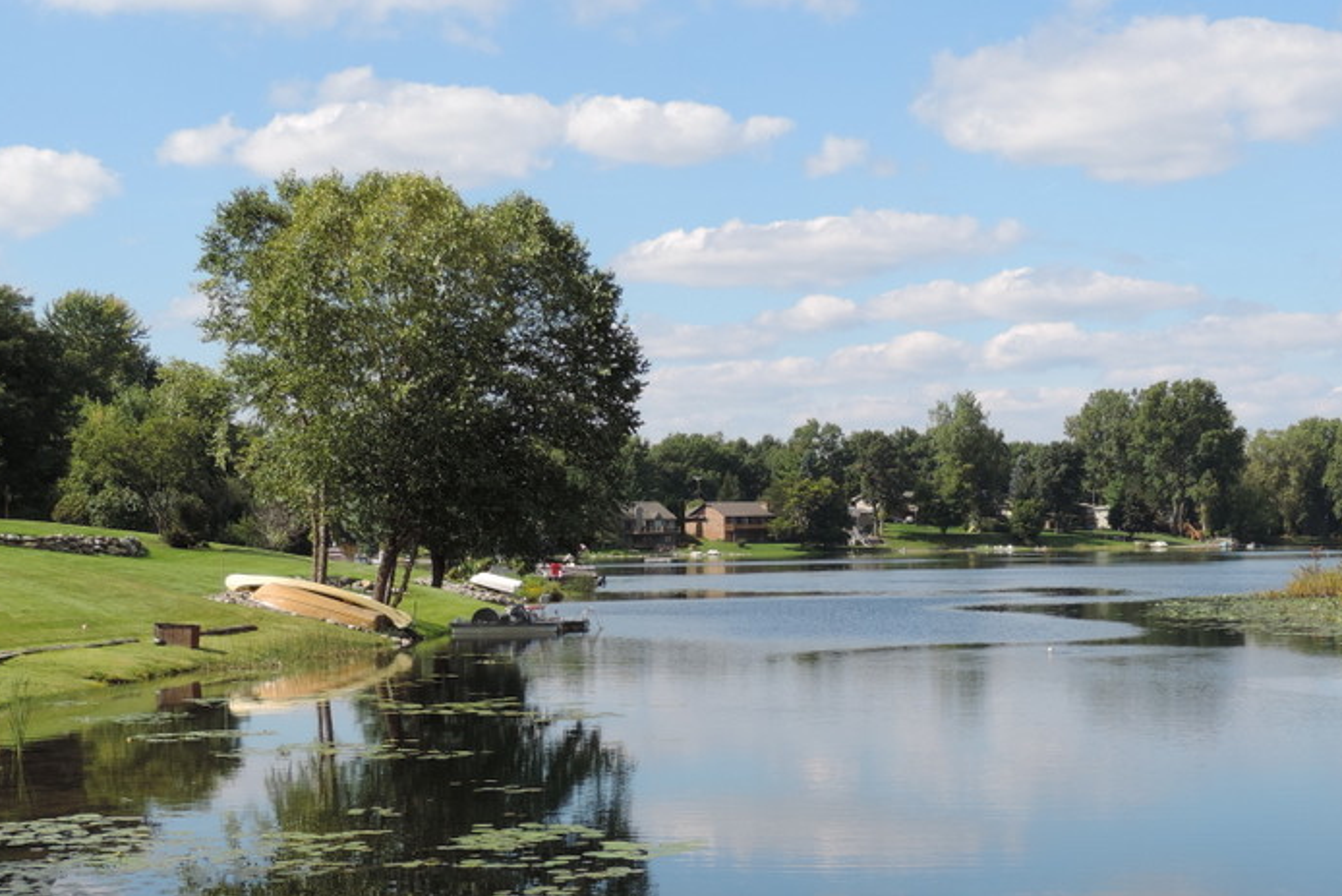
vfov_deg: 20.4
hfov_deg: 30.4
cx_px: 845
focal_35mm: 66
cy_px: 712
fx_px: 2461
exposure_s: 1/800
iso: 80
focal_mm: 7.6
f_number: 3.4
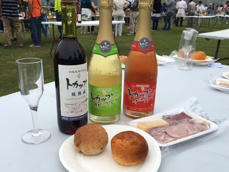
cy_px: 92
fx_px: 225
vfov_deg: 41.7
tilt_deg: -20.1
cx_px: 103
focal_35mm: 34
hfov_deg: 53.9
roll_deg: -4.2
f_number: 2.2
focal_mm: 4.15
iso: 25
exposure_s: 1/818
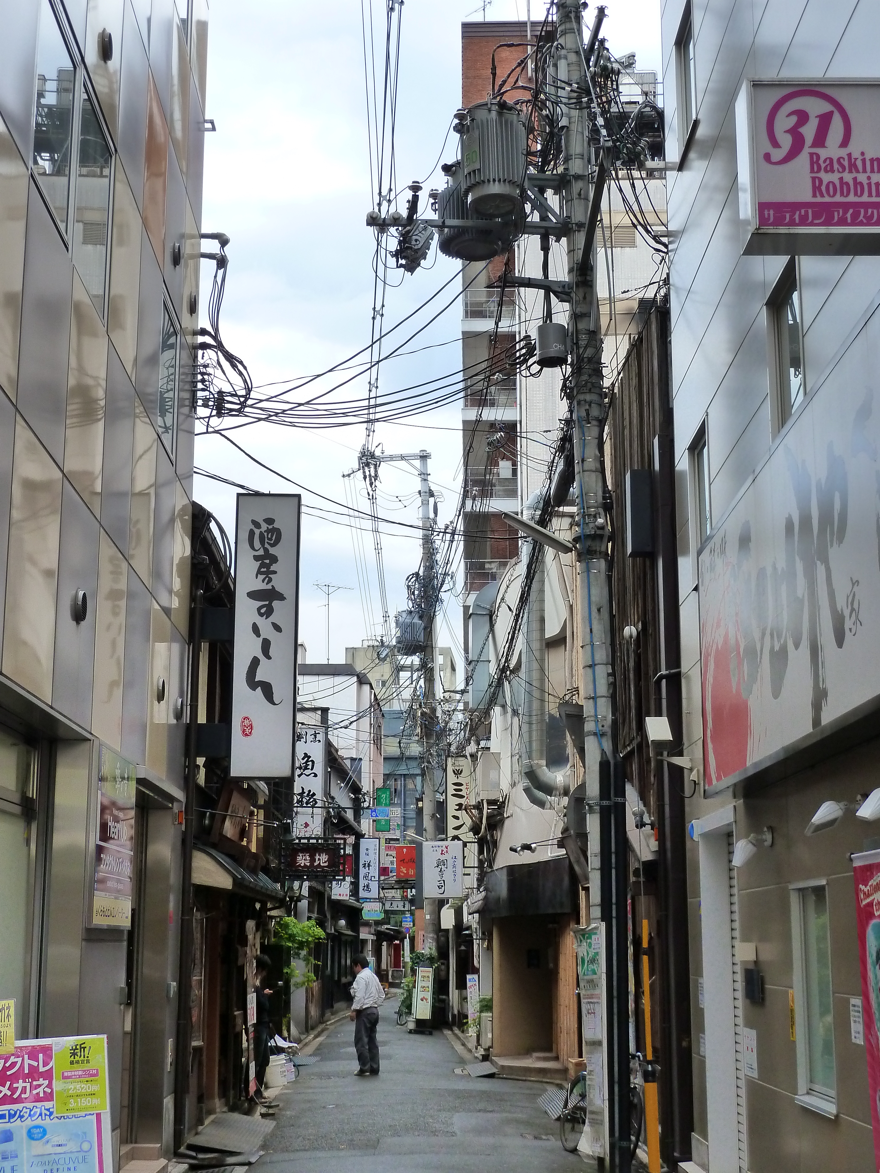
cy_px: 586
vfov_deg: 39.7
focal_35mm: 48
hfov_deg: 30.3
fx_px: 1627
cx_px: 440
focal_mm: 7.9
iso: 200
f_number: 4
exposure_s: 1/200
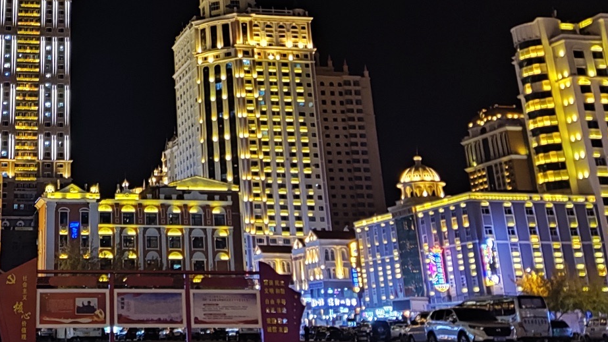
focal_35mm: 59
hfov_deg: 33.9
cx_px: 84
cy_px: -65
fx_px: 951
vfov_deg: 19.3
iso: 339
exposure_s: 1/14
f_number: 1.79
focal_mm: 4.71
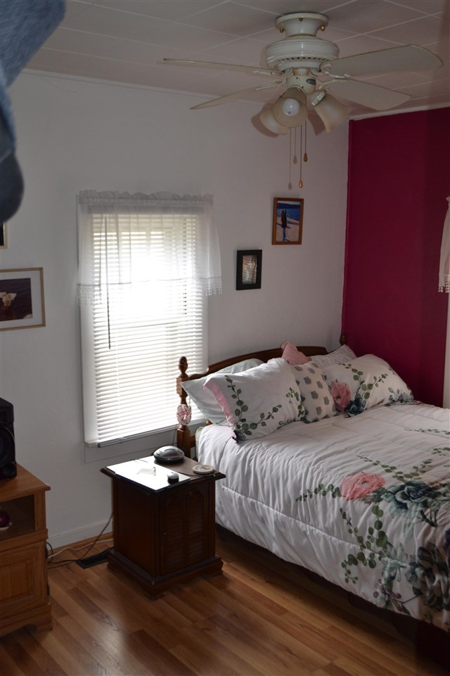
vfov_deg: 53.1
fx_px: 675
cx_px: 225
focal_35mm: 36
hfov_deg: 36.9
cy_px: 338
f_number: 4
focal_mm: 24
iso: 400
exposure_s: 1/60
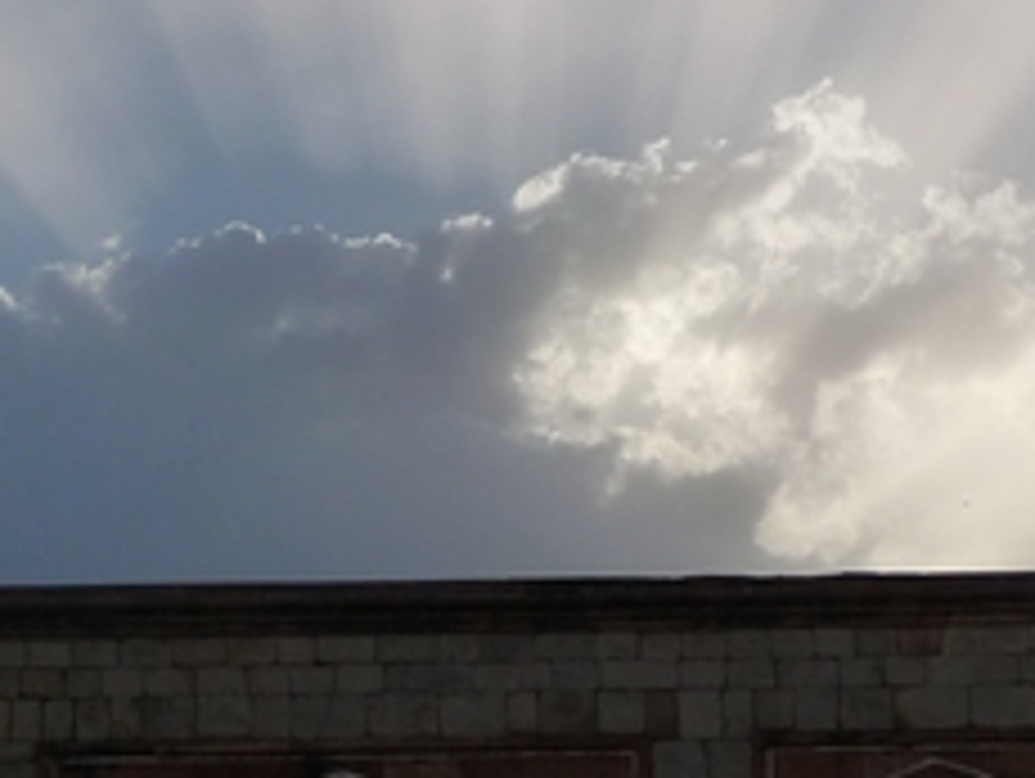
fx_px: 3741
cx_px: 292
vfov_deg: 11.9
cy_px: 310
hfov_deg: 15.7
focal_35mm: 125
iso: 160
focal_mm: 7.1
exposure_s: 1/1000
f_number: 4
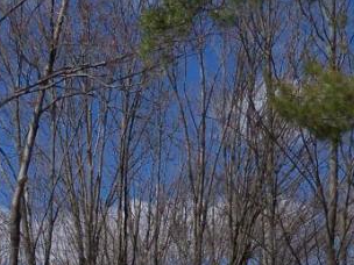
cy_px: 425
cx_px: 150
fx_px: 1207
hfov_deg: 16.7
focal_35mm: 118
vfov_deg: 11.9
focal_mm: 6.2
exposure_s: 1/1250
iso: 80
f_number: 3.5
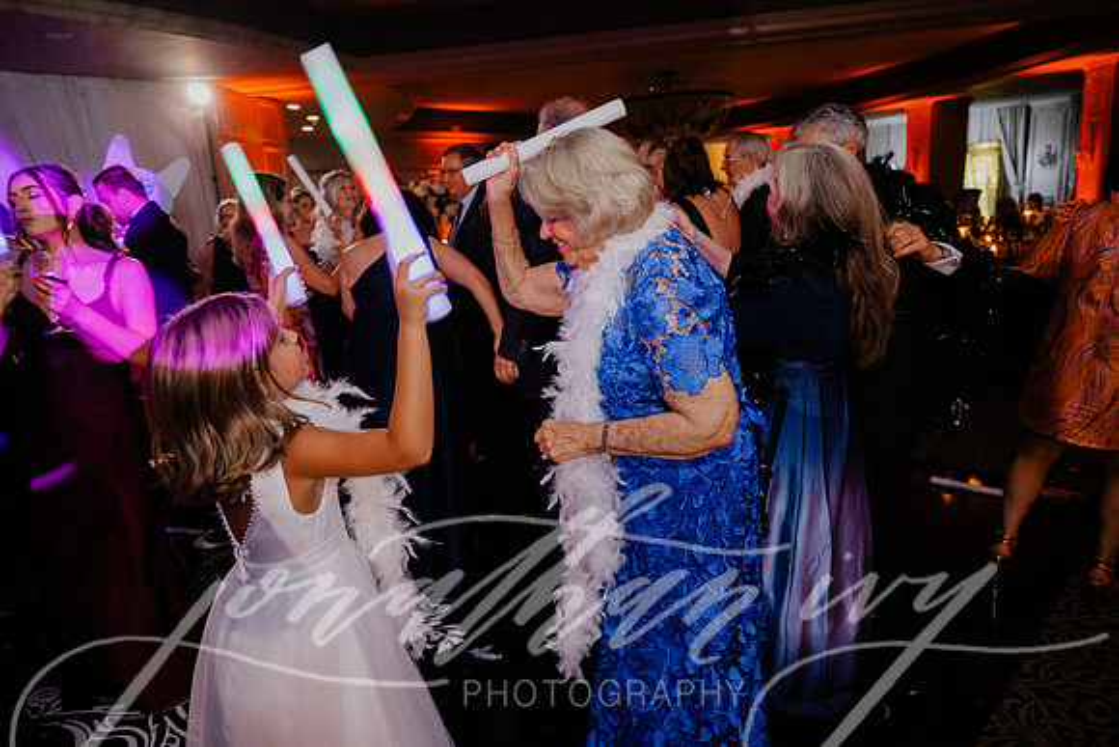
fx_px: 746
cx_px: 560
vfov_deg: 53.2
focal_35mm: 24
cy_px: 374
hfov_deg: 73.7
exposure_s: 1/80
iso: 2000
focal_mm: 24
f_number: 2.8
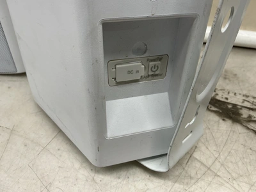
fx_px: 207
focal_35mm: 28
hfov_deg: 63.4
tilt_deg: -36.9
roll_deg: -2.6
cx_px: 128
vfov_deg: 49.7
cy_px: 96
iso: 32
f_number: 1.8
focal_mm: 3
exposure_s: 1/120
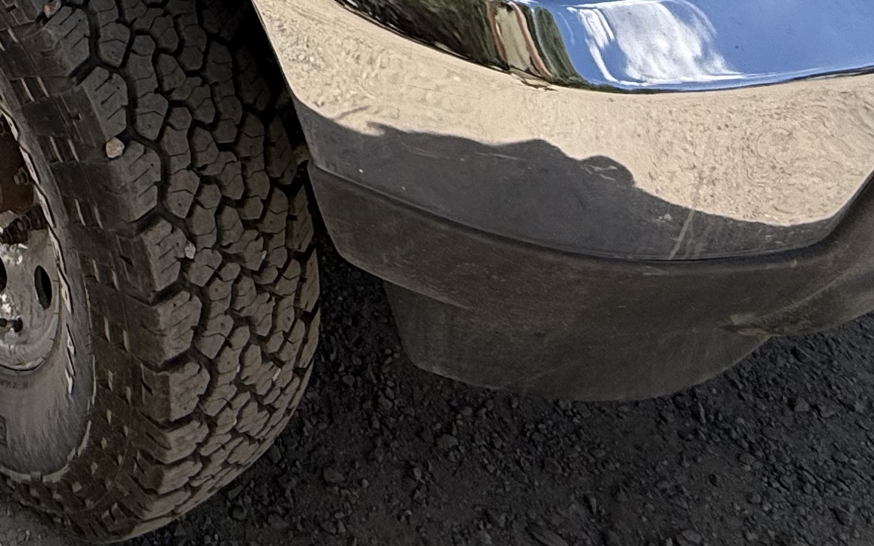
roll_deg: +0.7
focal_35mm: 51
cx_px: -101
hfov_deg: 34.0
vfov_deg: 19.8
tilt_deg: -8.9
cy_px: -393
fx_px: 1215
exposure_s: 1/2024
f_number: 2.2
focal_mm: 2.22
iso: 50
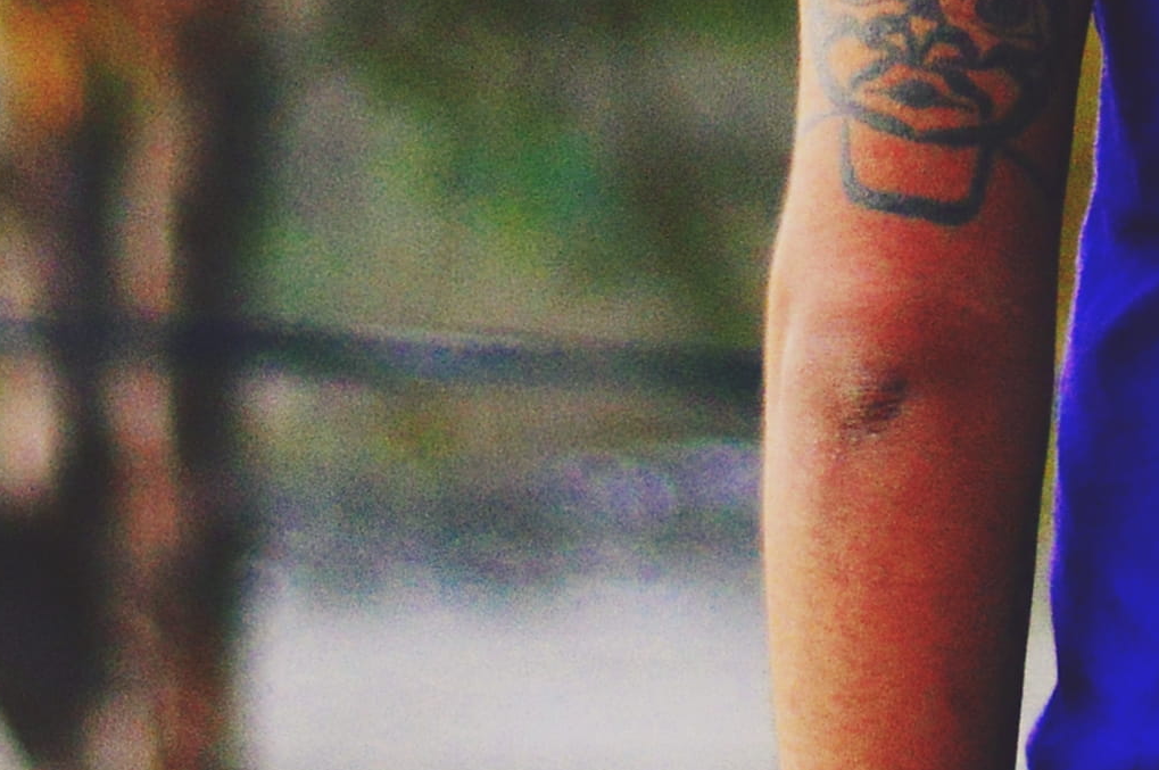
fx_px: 14246
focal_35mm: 443
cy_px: -1278
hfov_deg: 4.6
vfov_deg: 3.1
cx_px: 1788
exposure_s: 1/80
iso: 800
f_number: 1.8
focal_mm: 50
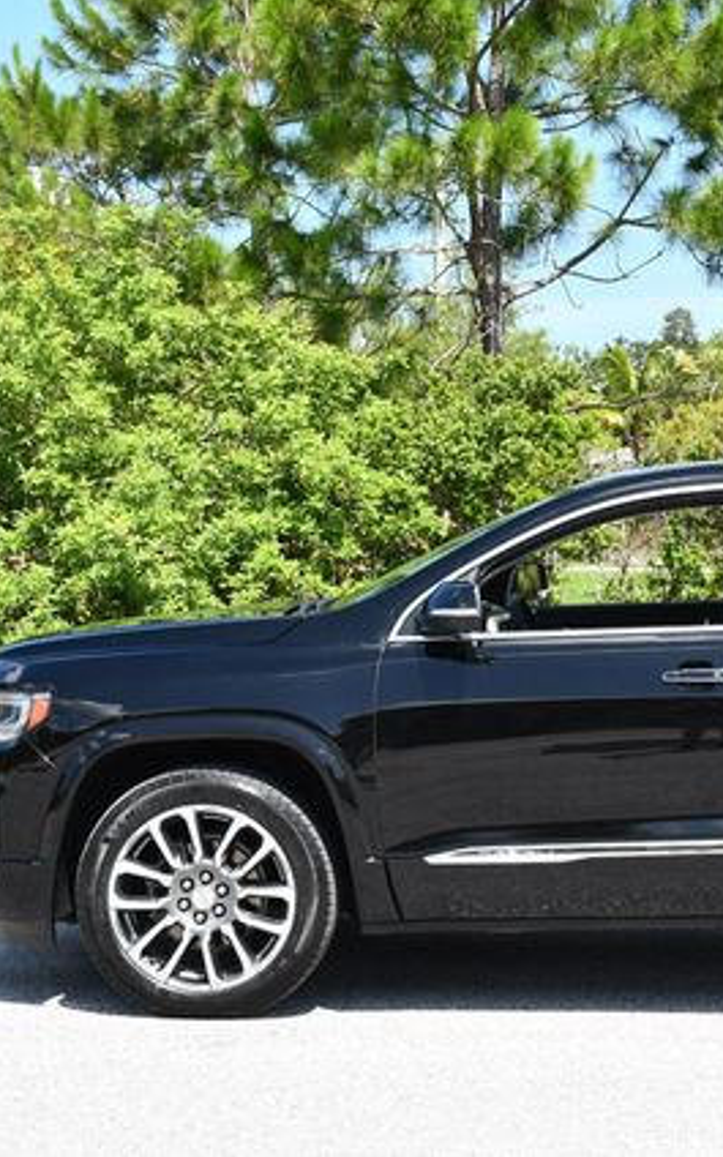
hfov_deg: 16.0
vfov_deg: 25.8
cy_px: 576
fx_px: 2522
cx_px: 734
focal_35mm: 80
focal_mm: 26
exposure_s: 1/250
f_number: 7.1
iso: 200
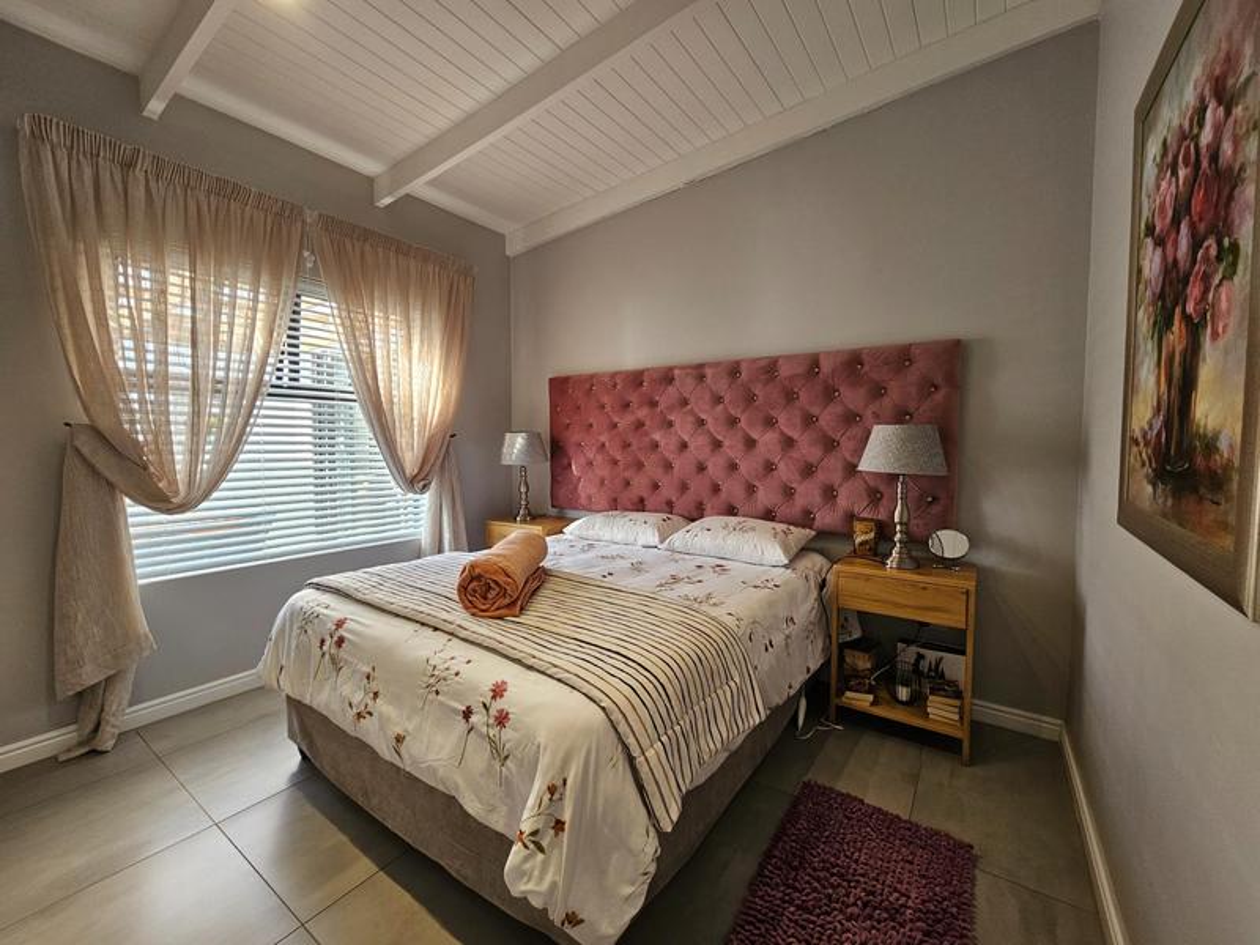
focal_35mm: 13
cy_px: 472
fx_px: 473
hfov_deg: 106.2
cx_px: 630
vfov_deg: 89.9
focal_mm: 2.2
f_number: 2.2
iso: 64
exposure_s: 1/50
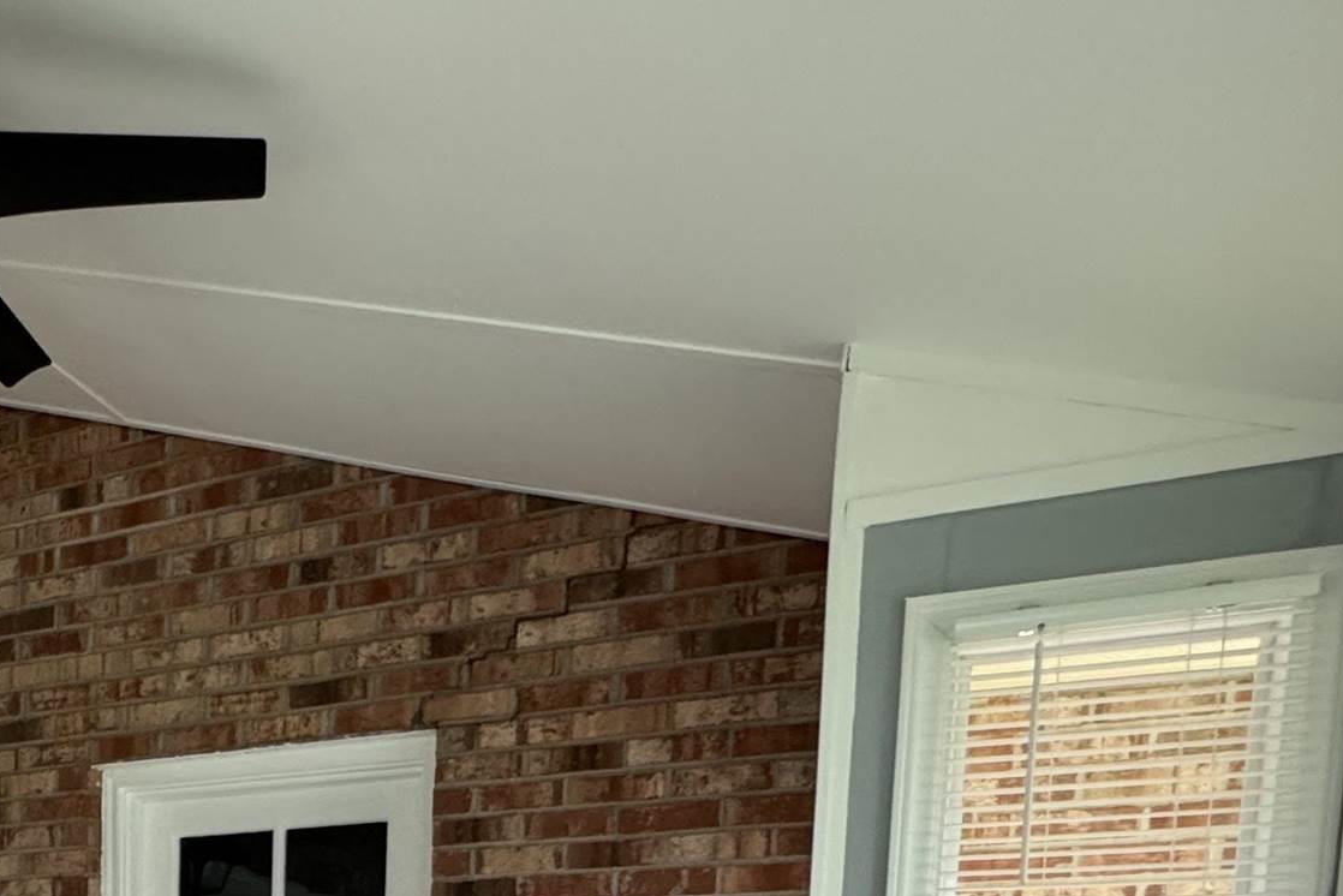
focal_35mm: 40
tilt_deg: -6.6
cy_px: 1230
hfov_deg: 43.1
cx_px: 68
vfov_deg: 26.9
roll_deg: +0.4
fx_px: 1493
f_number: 2.2
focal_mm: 2.22
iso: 250
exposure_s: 1/60
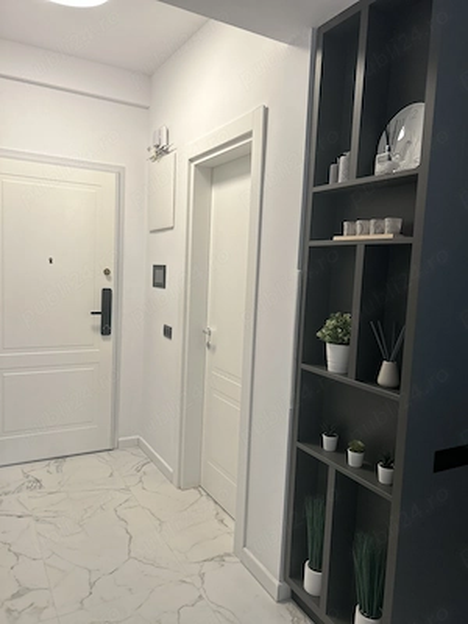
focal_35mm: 26
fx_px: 469
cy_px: 312
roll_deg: -2.4
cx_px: 234
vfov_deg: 67.3
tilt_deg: -4.7
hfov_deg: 53.1
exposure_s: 1/100
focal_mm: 5.7
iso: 125
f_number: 1.5
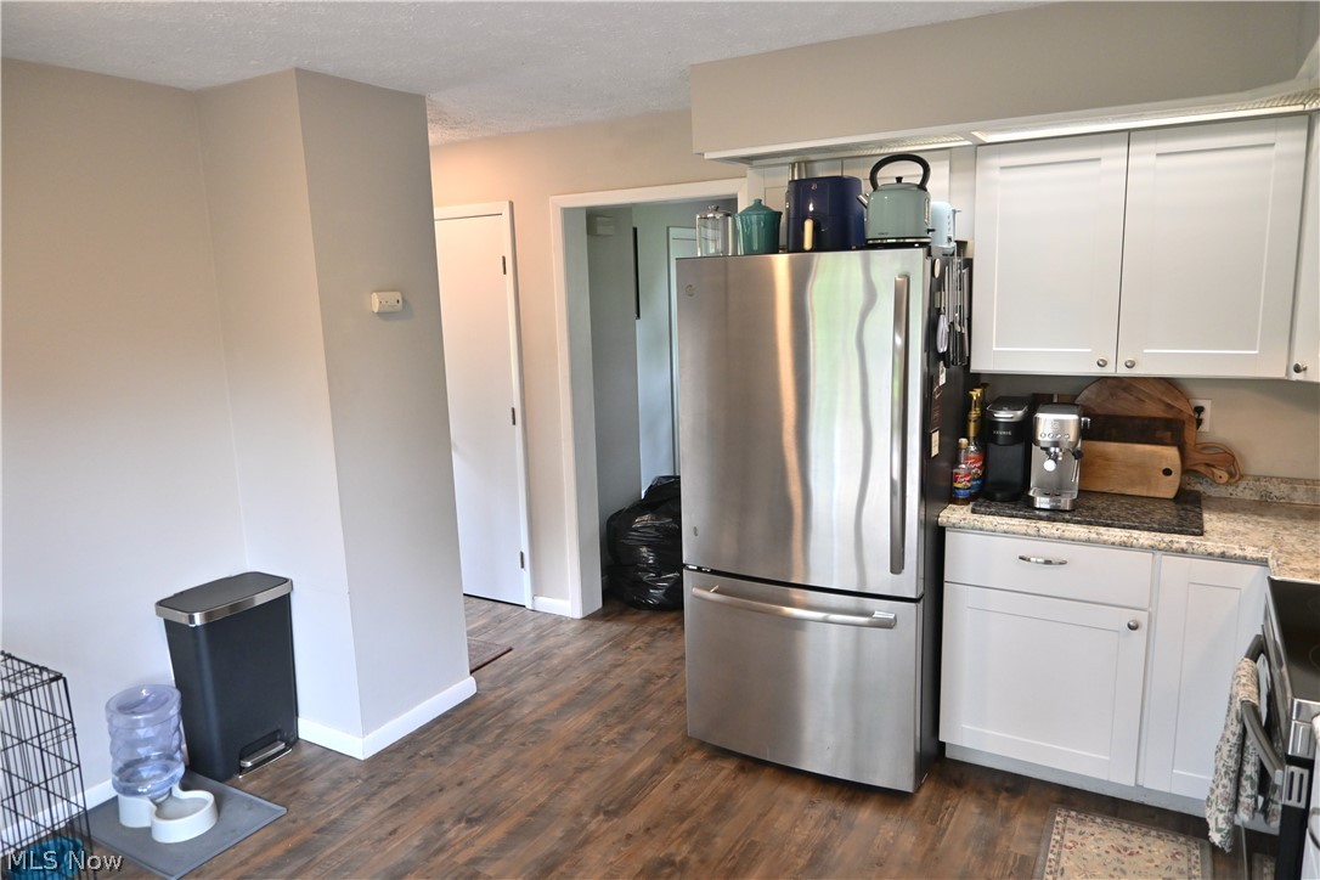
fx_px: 880
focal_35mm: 24
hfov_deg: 73.7
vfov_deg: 53.1
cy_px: 440
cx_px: 660
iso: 900
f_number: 3.5
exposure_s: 1/125
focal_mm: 16
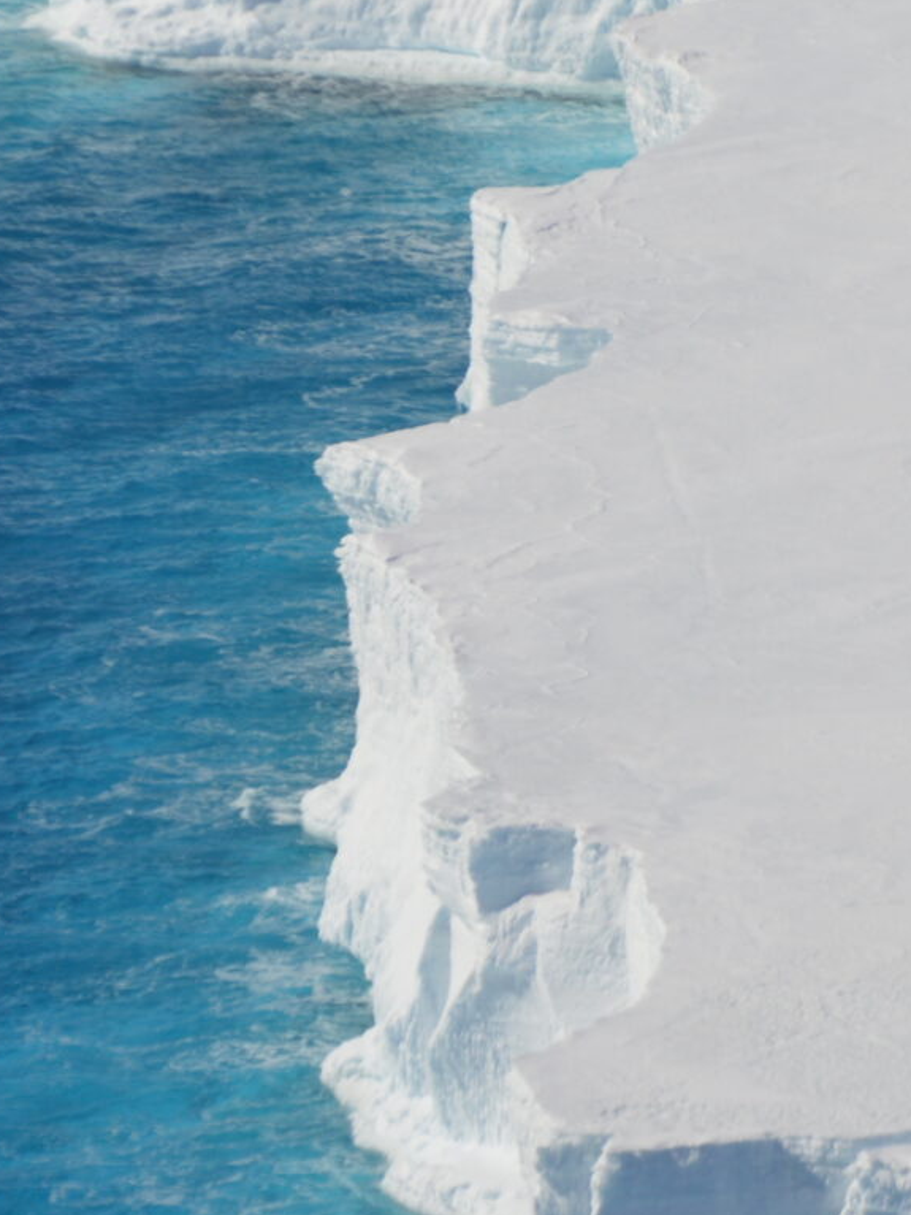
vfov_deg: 2.8
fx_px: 24486
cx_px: 664
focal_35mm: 698
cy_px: 317
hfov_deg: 2.1
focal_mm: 145
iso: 100
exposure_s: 1/1600
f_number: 5
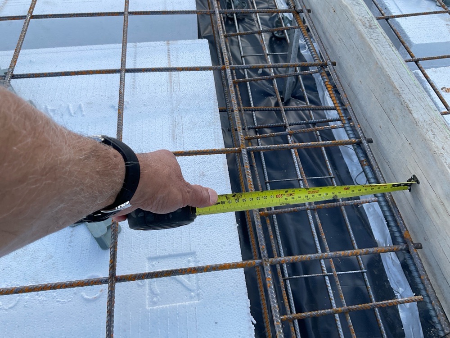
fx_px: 377
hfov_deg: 61.7
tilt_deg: -52.0
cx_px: 225
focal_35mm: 29
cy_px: 169
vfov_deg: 48.2
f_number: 1.8
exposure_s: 1/683
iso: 16
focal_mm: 3
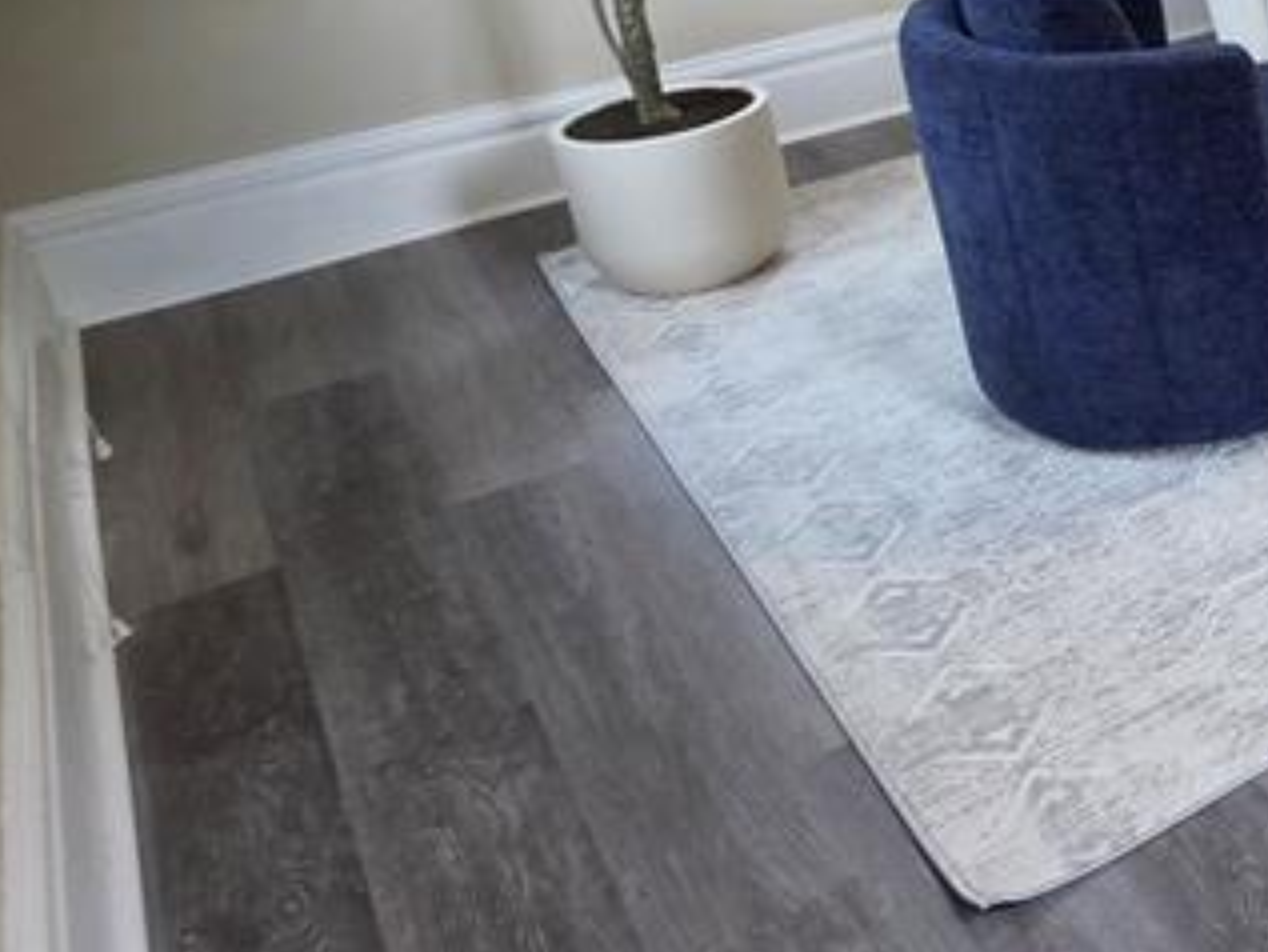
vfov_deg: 31.7
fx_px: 1539
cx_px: 1904
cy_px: -4
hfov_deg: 28.6
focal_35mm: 42
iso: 160
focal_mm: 2.2
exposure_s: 1/62.8
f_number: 1.9
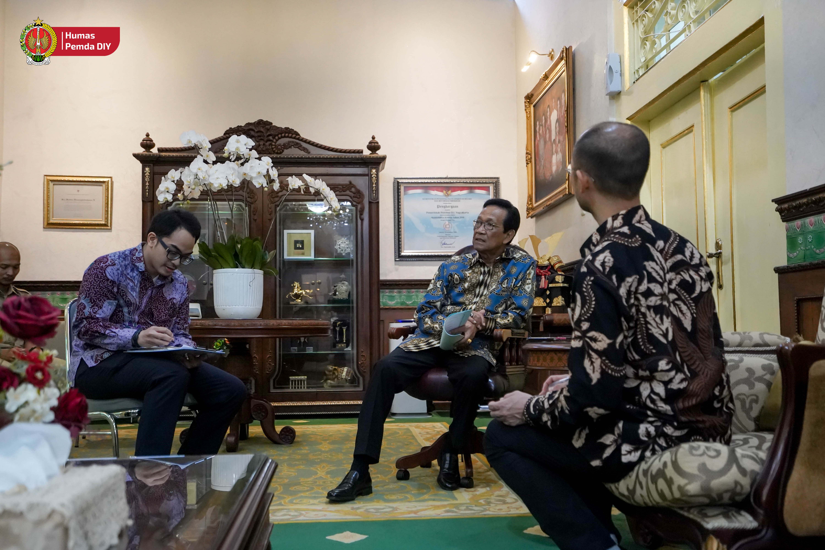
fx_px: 665
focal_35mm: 29
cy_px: 275
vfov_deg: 45.0
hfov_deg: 63.7
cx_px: 412
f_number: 4
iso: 6400
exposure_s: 1/160
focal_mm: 29
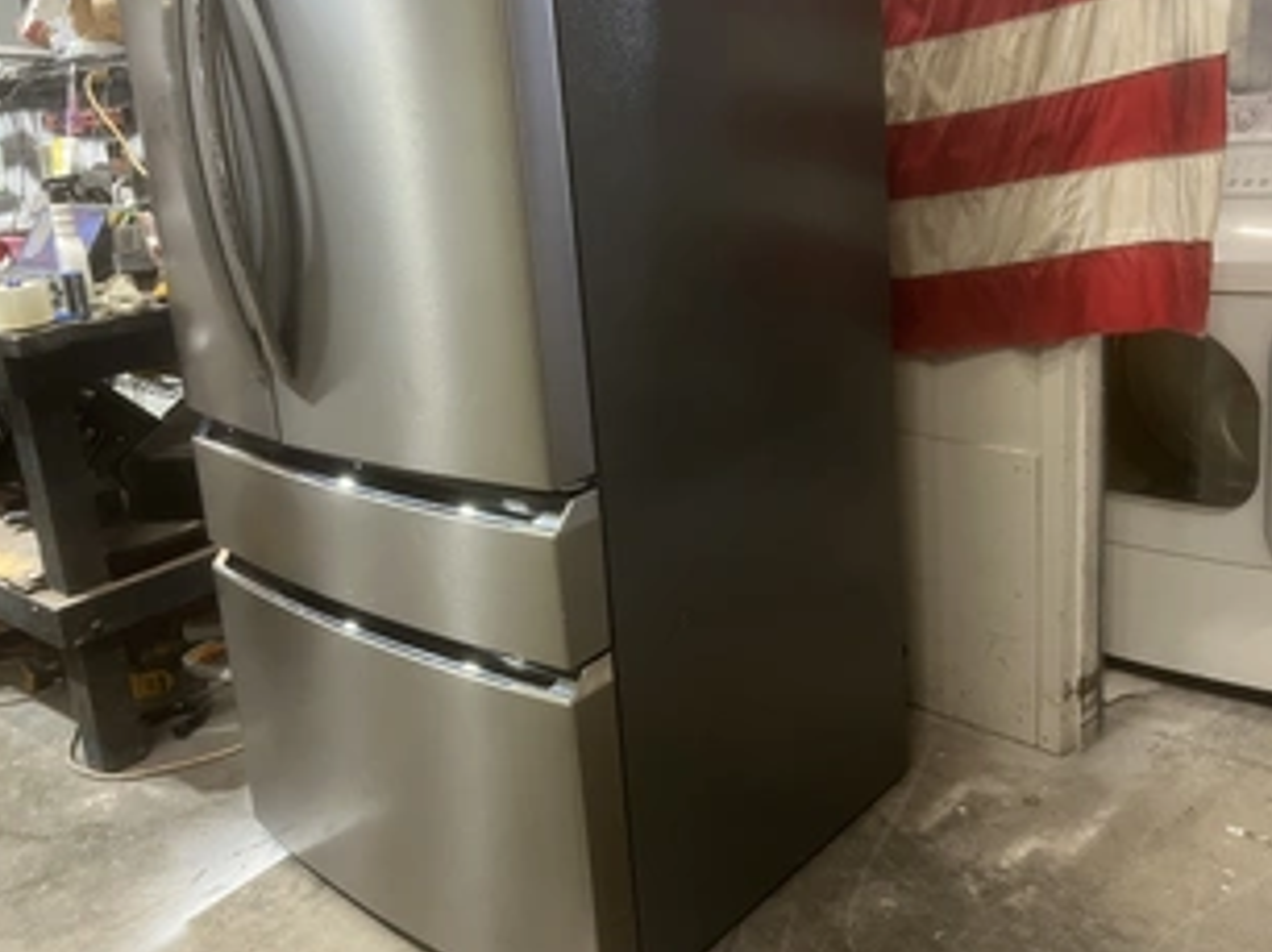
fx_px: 1248
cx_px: 678
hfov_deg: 54.0
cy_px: 370
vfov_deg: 41.5
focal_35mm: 34
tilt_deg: -11.8
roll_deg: +5.8
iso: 200
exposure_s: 1/60
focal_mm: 5.1
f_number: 1.6
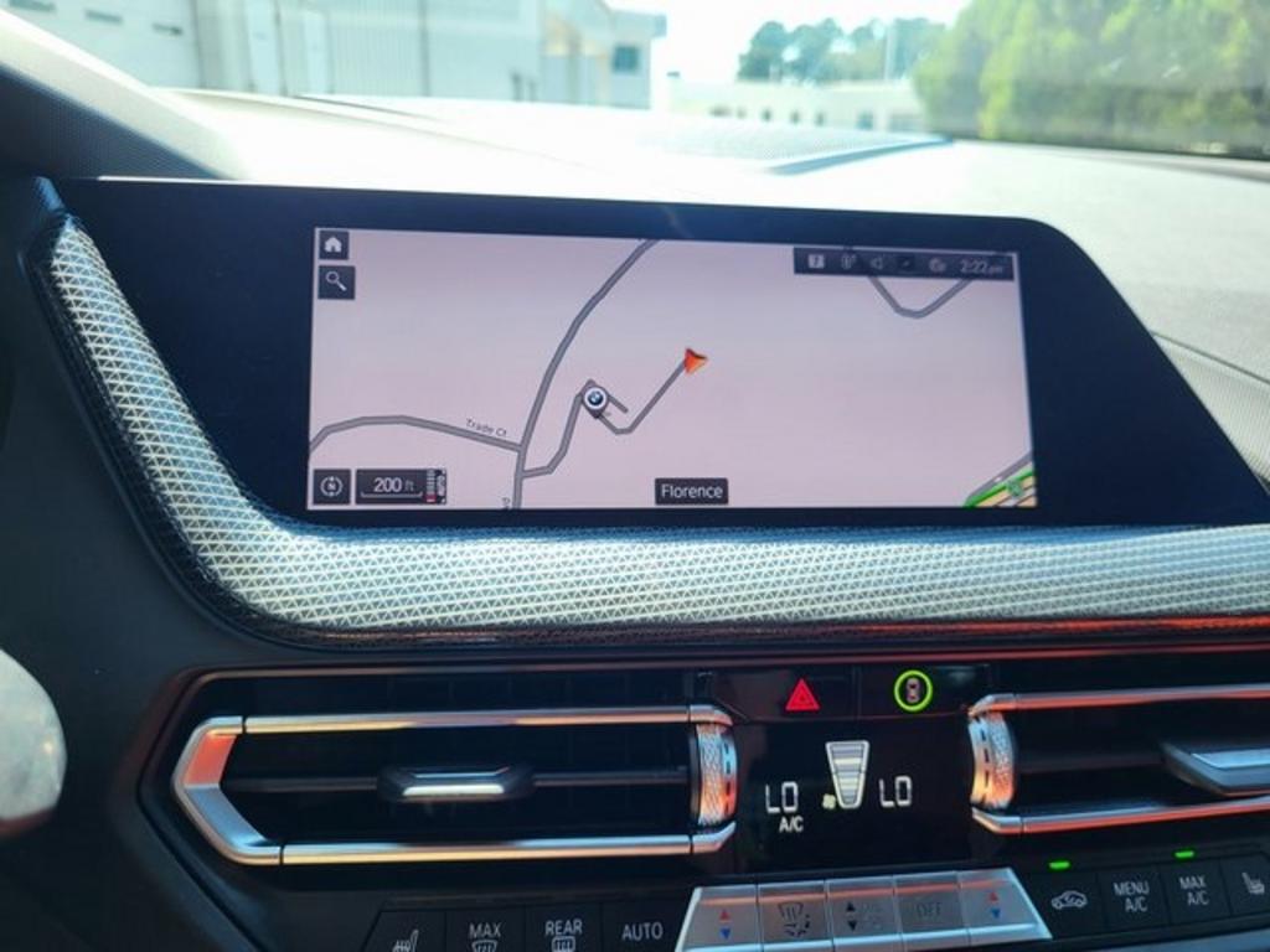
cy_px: 476
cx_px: 635
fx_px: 954
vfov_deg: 53.1
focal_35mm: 26
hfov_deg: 67.3
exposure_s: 1/354
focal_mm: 5.4
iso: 40
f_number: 1.8
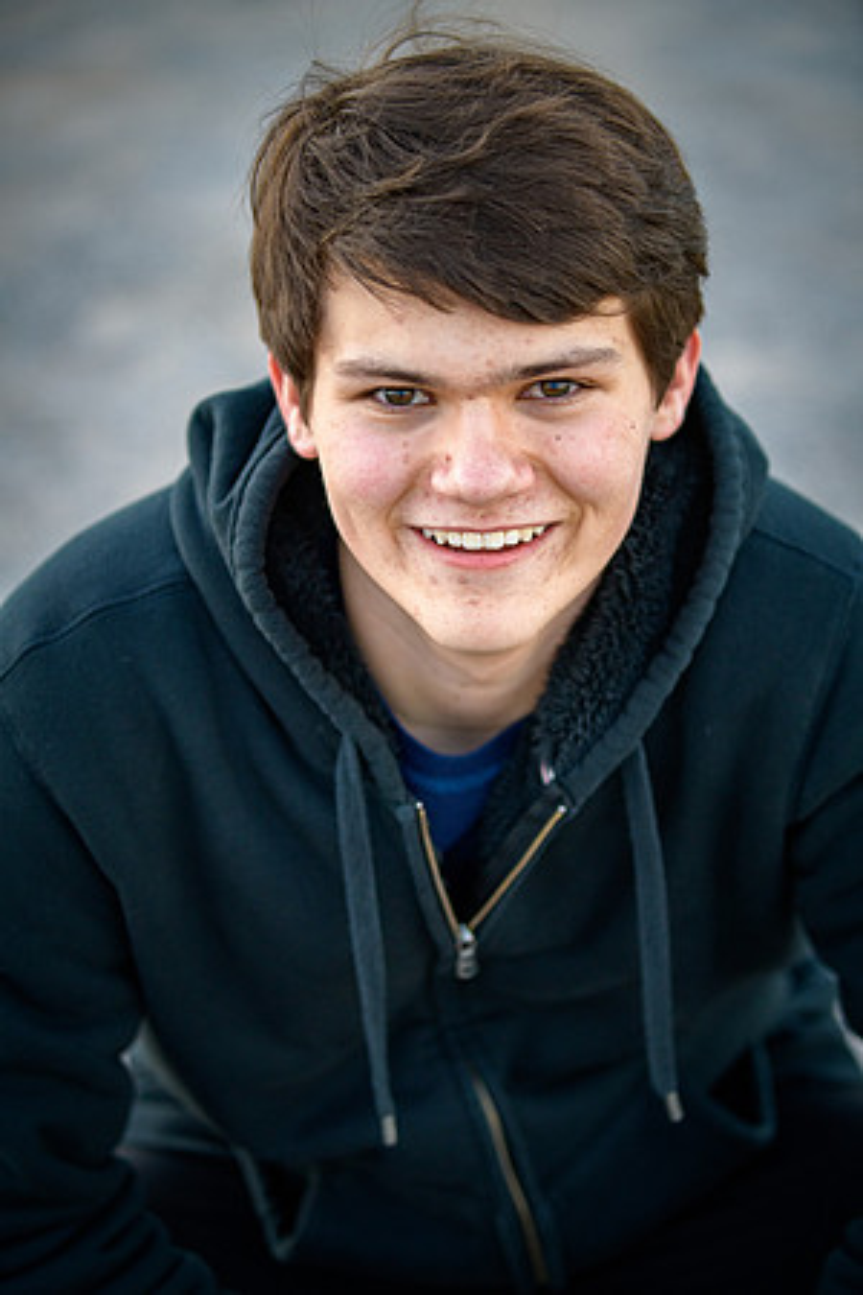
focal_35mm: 70
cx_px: 432
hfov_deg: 19.5
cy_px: 648
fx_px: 2517
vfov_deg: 28.8
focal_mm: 70
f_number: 2.8
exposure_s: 1/400
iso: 250
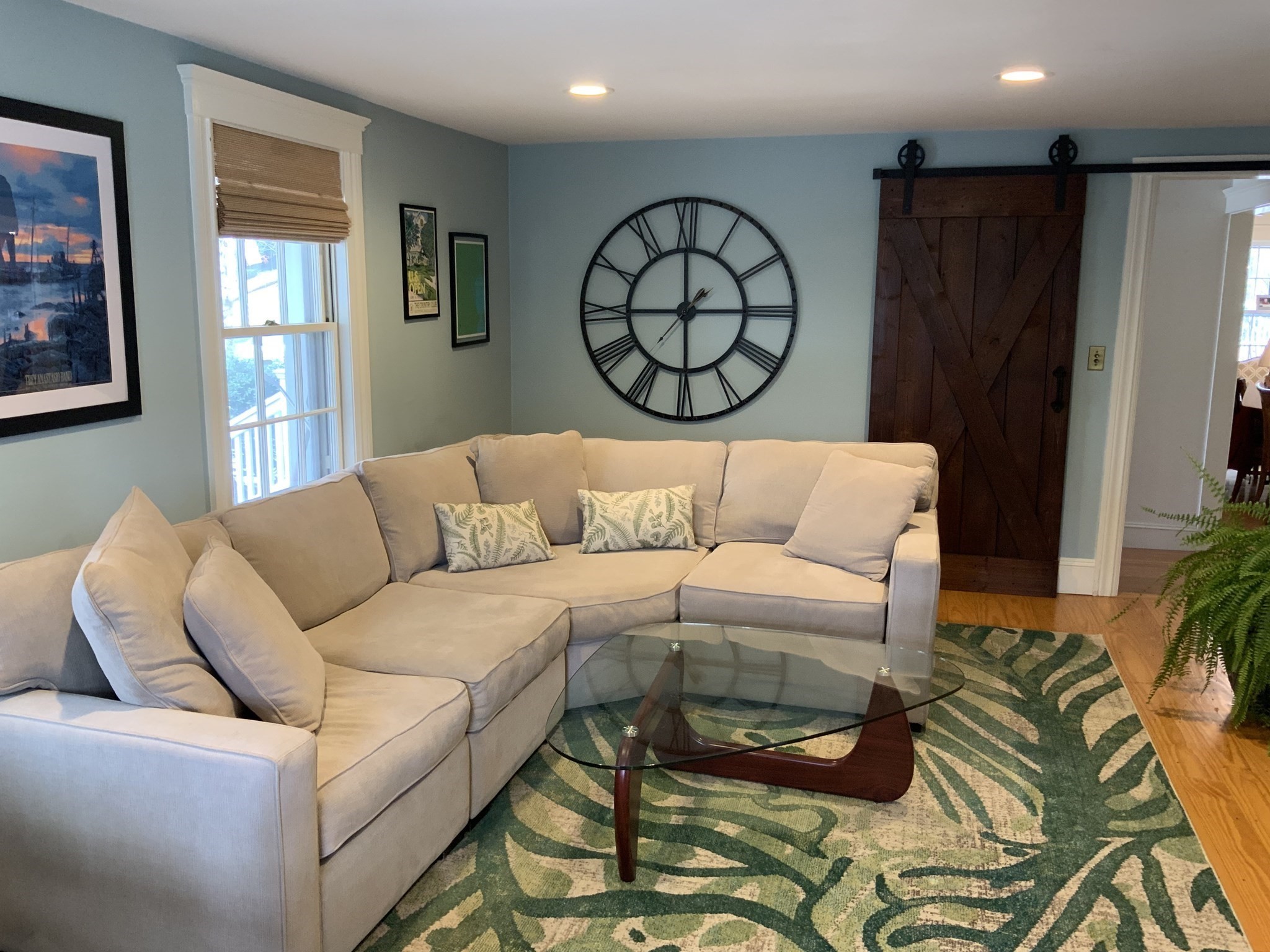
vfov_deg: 48.2
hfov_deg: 61.7
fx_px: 1064
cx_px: 635
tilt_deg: -9.9
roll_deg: +0.2
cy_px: 476
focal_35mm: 29
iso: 125
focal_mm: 3
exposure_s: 1/60
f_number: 1.8
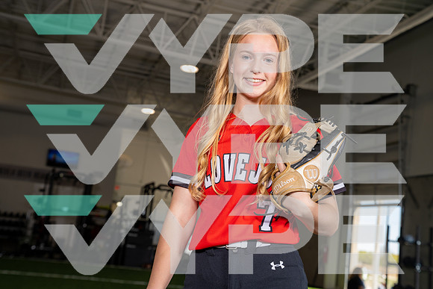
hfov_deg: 36.9
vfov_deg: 25.1
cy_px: 144
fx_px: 650
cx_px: 216
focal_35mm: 54
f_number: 5.6
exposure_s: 1/200
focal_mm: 54
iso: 200
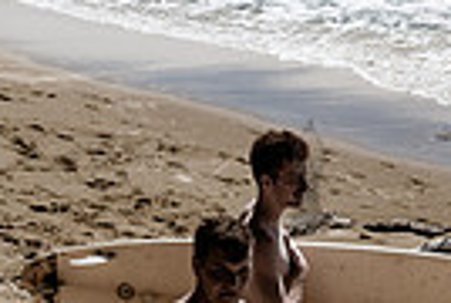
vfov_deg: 8.5
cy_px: -150
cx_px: 306
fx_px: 1984
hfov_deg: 12.9
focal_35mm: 158
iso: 200
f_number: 11
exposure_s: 1/320
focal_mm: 35
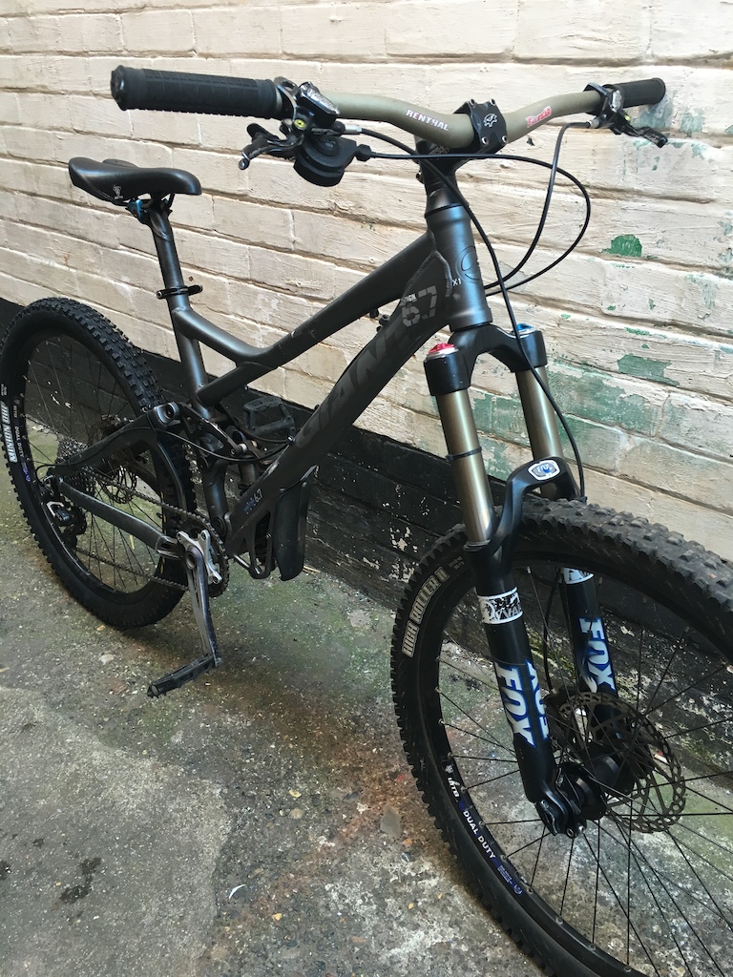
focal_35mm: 29
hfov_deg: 48.2
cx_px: 366
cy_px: 488
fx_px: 819
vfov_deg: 61.7
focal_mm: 4.15
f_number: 2.2
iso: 50
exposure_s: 1/33
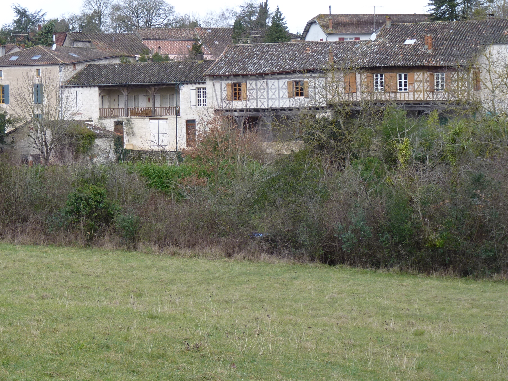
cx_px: 175
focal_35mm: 143
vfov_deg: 10.4
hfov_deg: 13.8
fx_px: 2099
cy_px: 140
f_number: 4
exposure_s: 1/125
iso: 80
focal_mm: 18
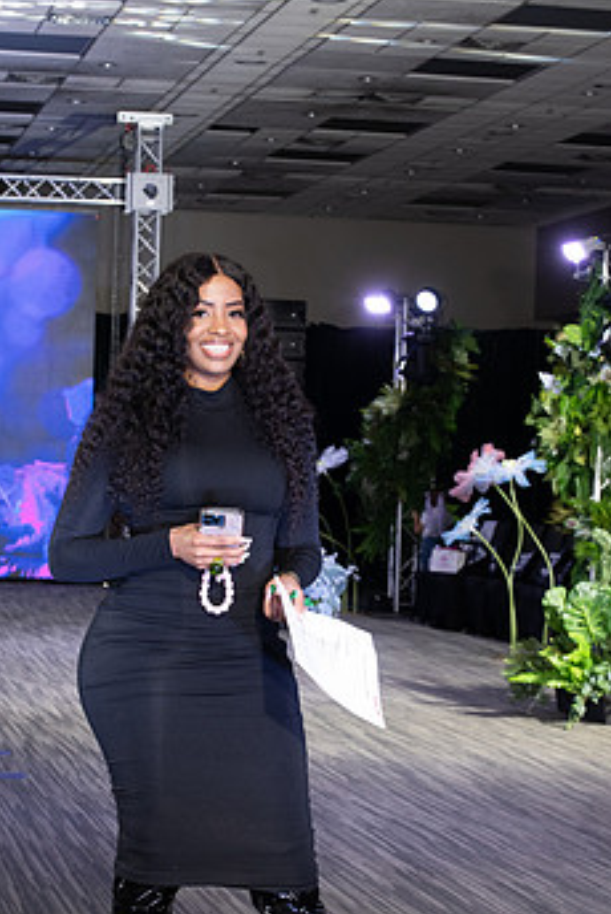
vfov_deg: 20.7
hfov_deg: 14.0
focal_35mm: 98
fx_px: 2490
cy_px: 587
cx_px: 218
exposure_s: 1/125
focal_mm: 75
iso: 1600
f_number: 9
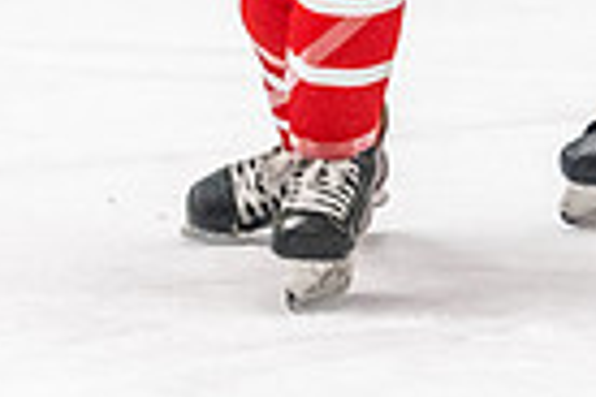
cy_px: -314
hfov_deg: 2.9
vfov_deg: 1.9
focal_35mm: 708
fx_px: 11720
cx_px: 688
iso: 4000
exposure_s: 1/800
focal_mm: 105
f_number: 2.8
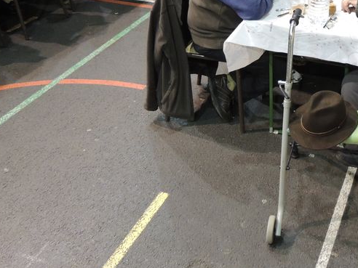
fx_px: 517
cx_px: 293
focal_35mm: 50
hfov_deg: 36.7
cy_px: 20
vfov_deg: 27.9
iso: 360
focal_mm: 4.3
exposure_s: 1/30
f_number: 3
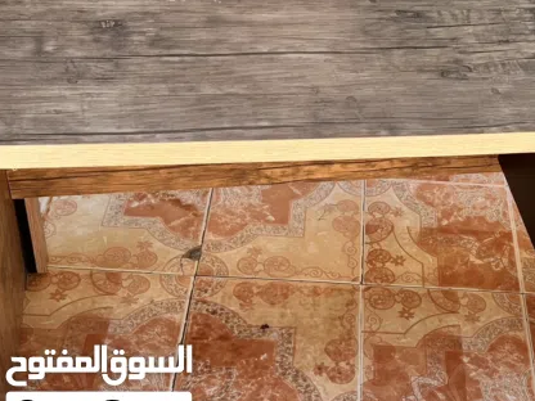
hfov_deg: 45.5
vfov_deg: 35.8
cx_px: 386
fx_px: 618
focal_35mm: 40
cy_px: 159
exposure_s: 1/786
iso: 50
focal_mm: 5.7
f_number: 1.5
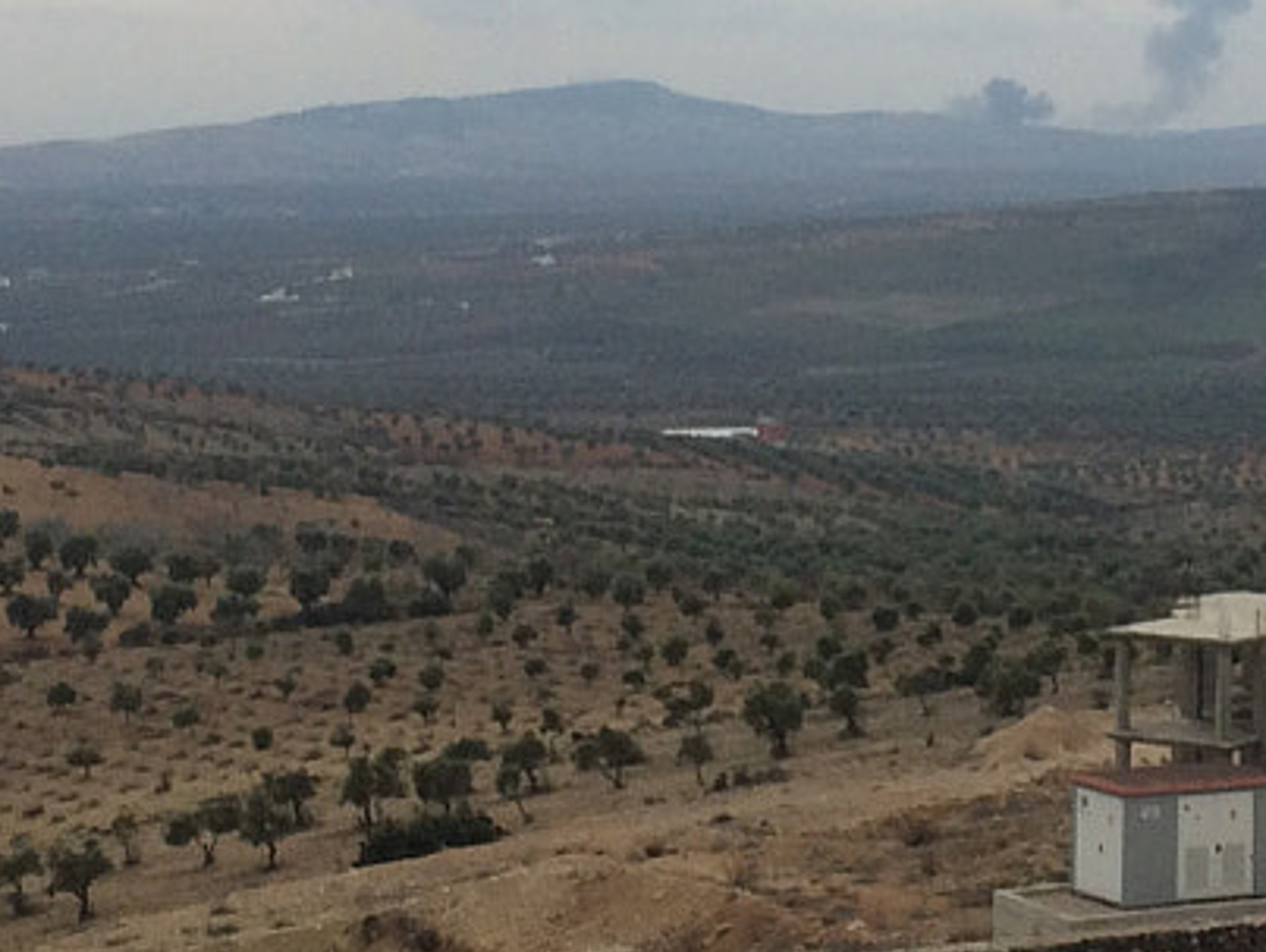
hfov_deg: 17.0
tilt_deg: -3.4
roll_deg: -1.1
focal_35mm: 115
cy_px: 226
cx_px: 927
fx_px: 4210
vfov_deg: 12.9
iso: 32
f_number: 2.2
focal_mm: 4.15
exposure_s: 1/3425
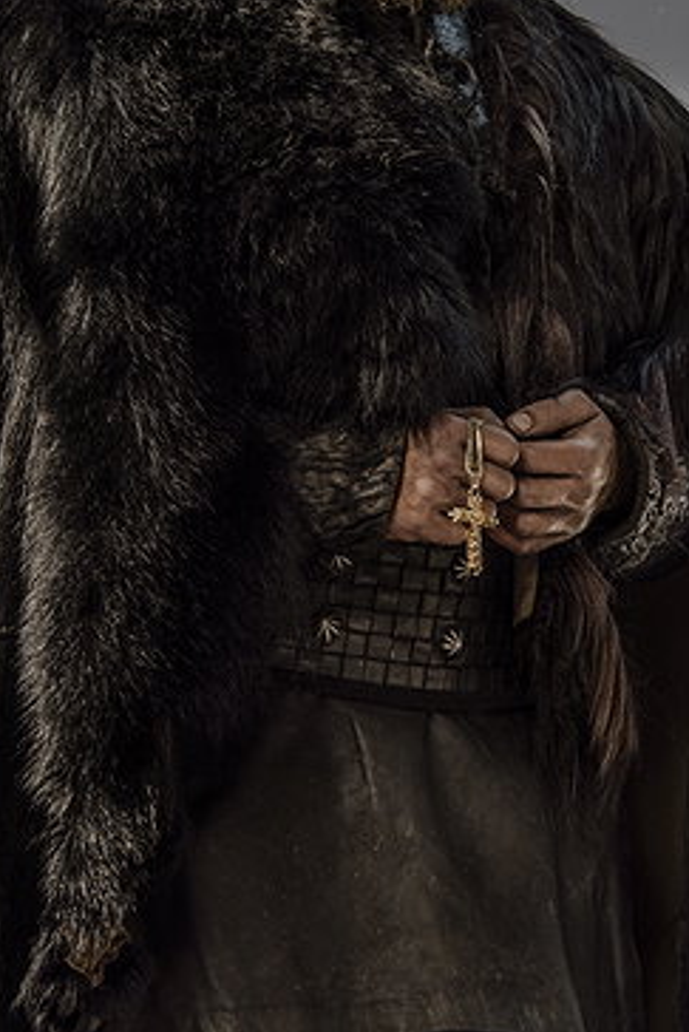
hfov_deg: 6.2
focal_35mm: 222
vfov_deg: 9.3
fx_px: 6367
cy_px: 302
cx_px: 343
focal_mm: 150
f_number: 11
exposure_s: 1/200
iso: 200
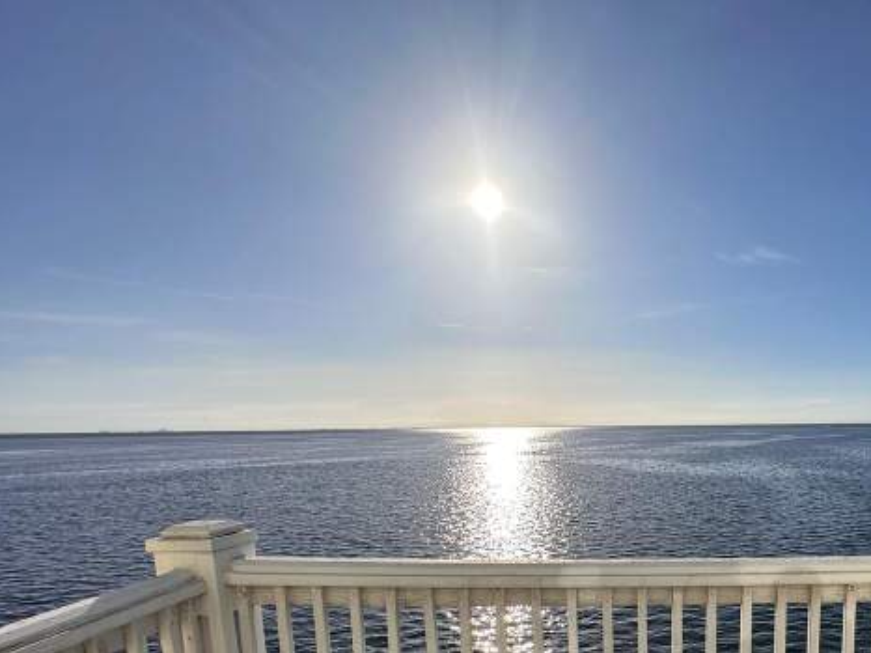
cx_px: 651
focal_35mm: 24
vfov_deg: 52.9
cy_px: 528
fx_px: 604
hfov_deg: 67.2
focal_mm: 2.22
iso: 50
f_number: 2.2
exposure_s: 1/7813
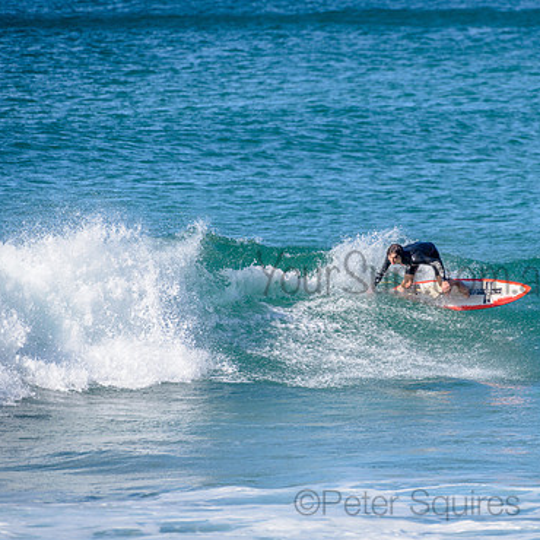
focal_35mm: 667
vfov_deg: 2.6
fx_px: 11772
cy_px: 261
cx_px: 407
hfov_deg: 2.6
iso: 220
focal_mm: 500
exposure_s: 1/2000
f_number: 5.6
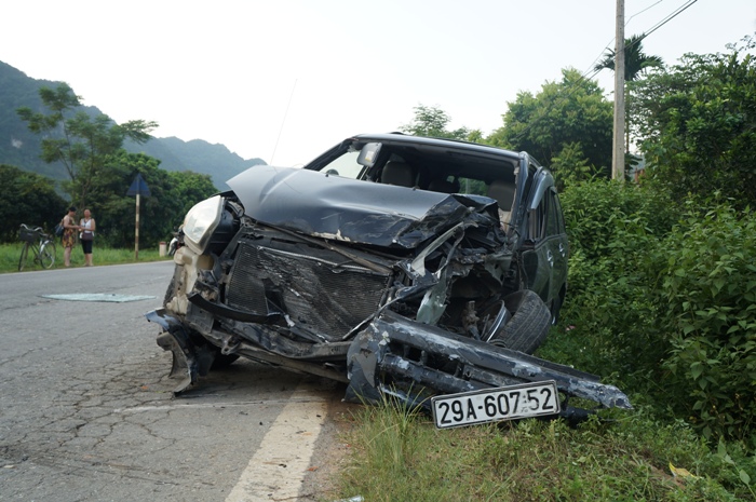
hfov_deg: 62.0
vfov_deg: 43.5
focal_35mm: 30
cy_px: 251
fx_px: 629
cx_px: 378
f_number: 5.6
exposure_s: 1/125
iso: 200
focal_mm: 20
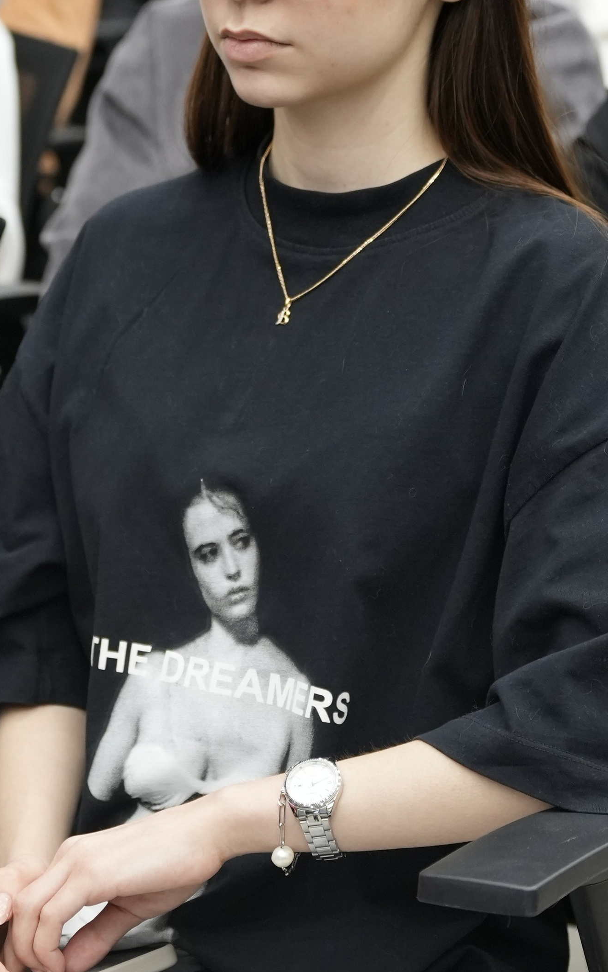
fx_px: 3287
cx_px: 255
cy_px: 209
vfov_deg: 16.7
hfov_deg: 10.6
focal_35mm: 124
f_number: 2.8
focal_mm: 45.3
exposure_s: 1/250
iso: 1250
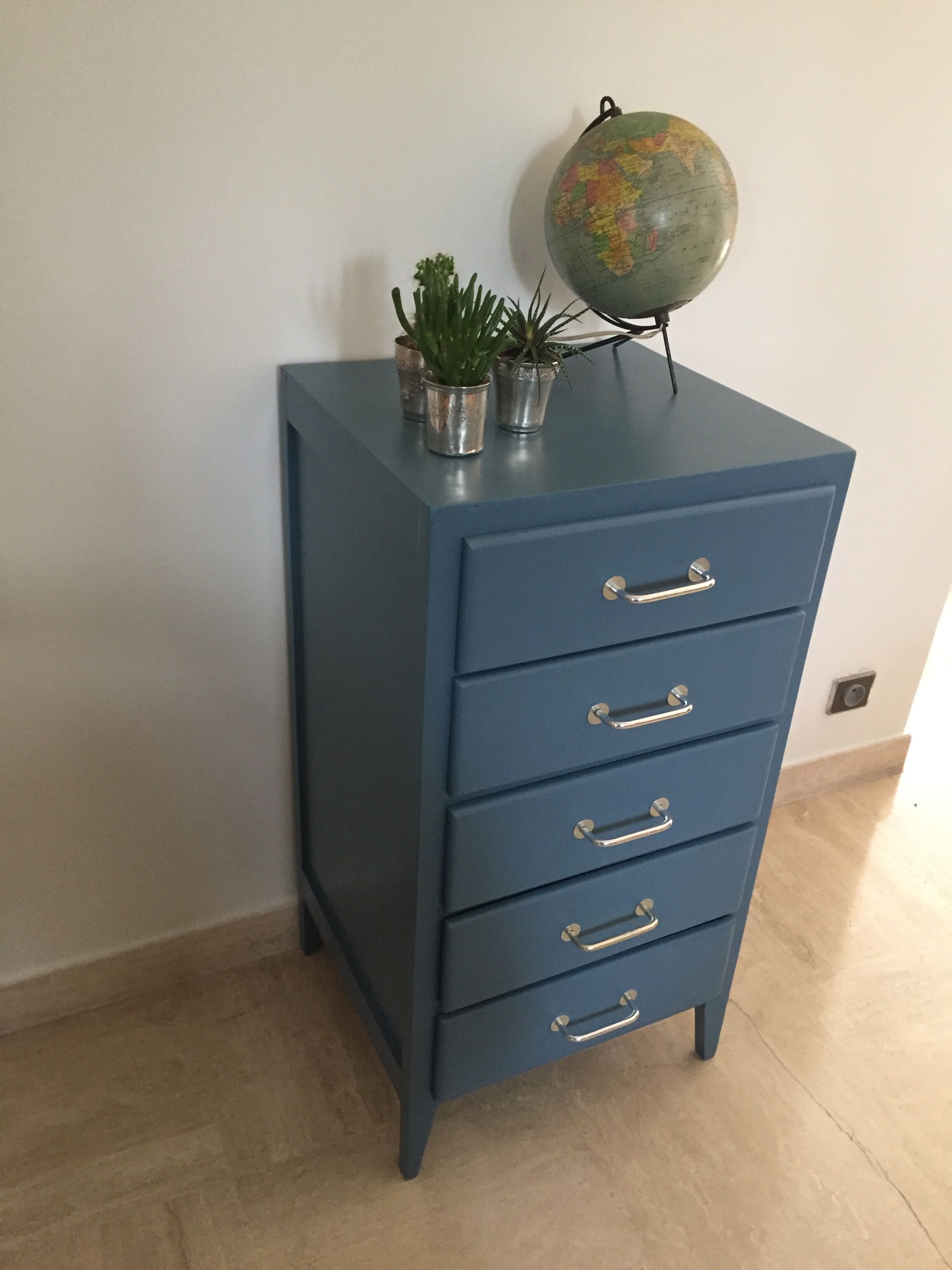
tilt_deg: -31.3
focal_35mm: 29
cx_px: 476
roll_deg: -2.7
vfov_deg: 61.7
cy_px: 635
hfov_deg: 48.2
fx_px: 1063
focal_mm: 4.15
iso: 250
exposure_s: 1/17
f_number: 2.2
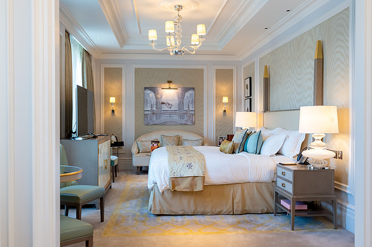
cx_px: 186
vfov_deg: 37.5
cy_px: 124
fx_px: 365
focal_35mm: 35
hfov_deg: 54.0
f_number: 8
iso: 2800
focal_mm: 35
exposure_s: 1/100
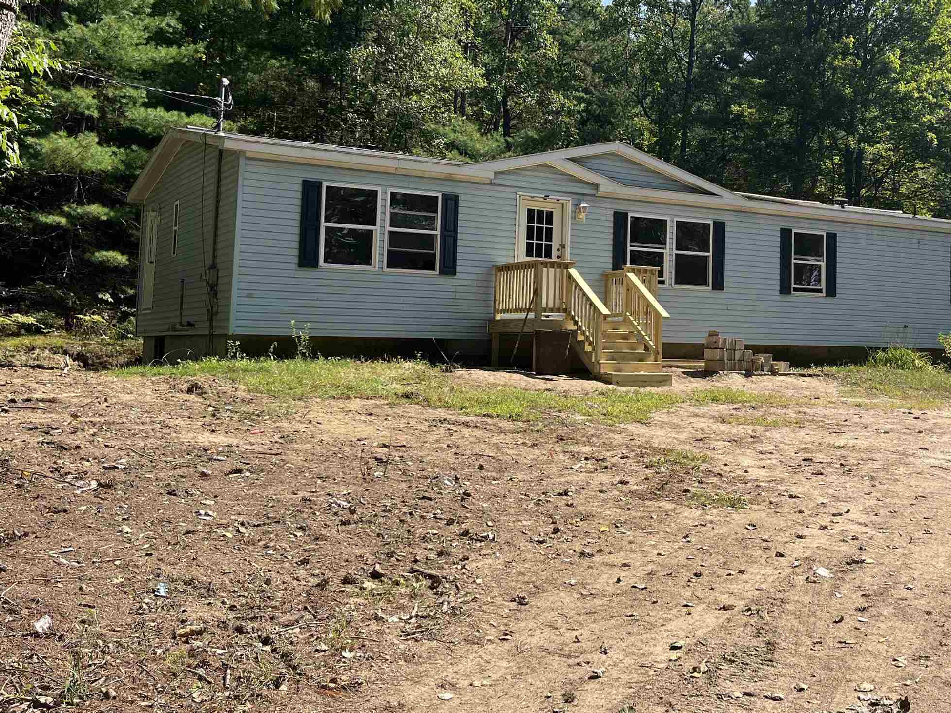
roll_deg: -0.7
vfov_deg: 34.9
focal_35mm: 41
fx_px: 1126
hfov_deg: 44.2
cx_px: 717
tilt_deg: +4.8
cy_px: 255
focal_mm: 5.1
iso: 50
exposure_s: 1/2179
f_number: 1.6
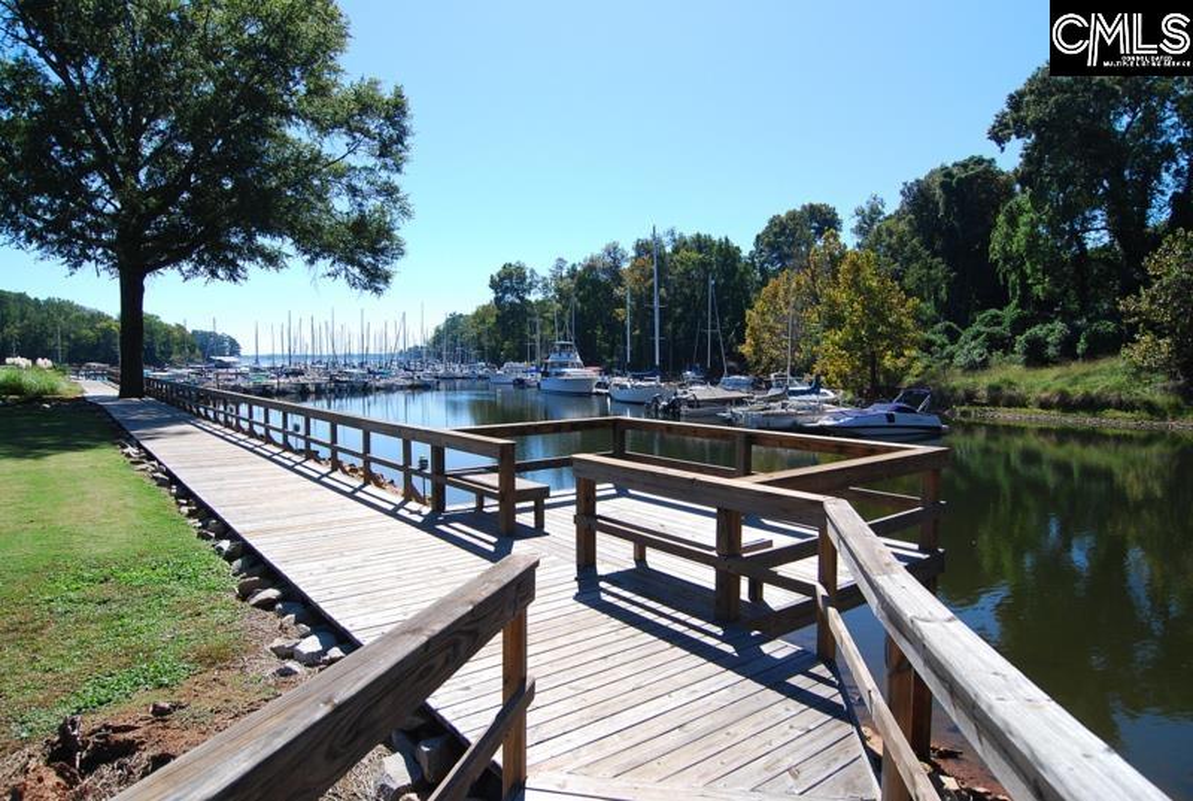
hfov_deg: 81.1
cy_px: 400
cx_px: 596
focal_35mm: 21
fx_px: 697
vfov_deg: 59.7
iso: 400
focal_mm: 14
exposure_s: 1/2000
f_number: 4.5
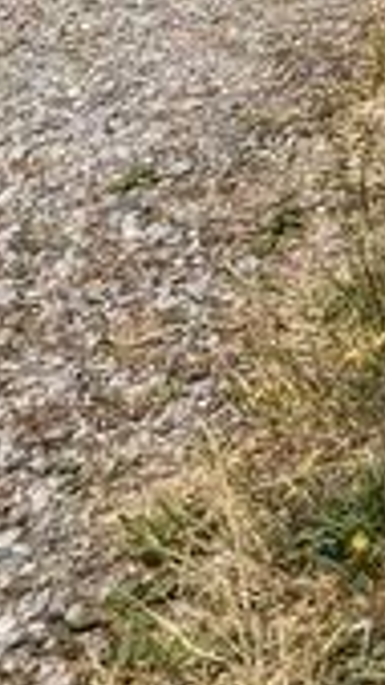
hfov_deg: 6.5
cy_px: -1123
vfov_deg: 11.0
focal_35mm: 155
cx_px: 1495
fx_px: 2814
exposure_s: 1/3534
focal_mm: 6.81
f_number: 1.85
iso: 44
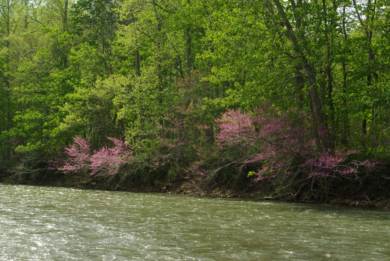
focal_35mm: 59
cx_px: 210
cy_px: 132
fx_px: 635
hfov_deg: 34.1
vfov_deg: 23.2
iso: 400
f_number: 13
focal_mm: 35
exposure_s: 1/180
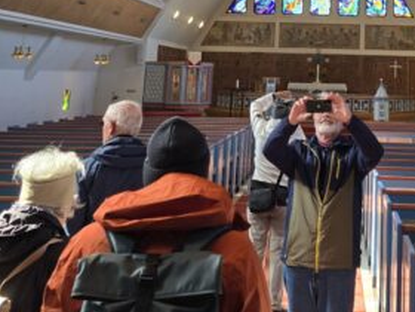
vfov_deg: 21.5
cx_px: 354
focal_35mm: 63
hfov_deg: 29.7
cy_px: -67
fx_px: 755
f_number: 1.7
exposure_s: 1/100
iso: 80
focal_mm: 6.3
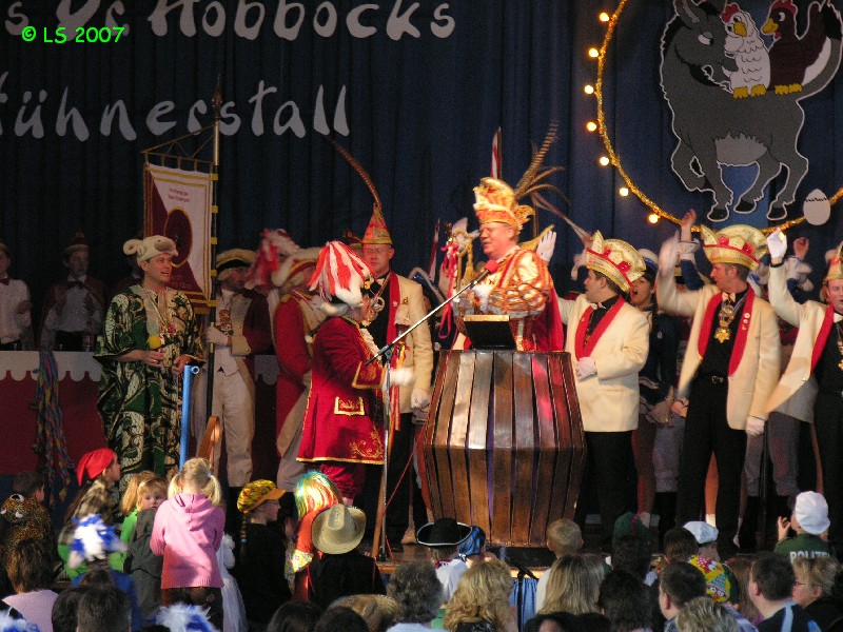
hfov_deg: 10.3
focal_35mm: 192
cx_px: 422
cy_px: 316
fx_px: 4676
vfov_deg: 7.7
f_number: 4.1
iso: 200
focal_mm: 49
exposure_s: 1/30
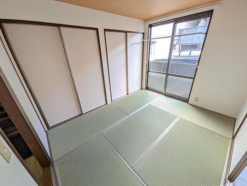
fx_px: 100
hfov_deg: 102.1
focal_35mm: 14
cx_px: 124
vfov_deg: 85.7
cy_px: 93
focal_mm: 1.85
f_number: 2.2
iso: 126
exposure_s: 1/106
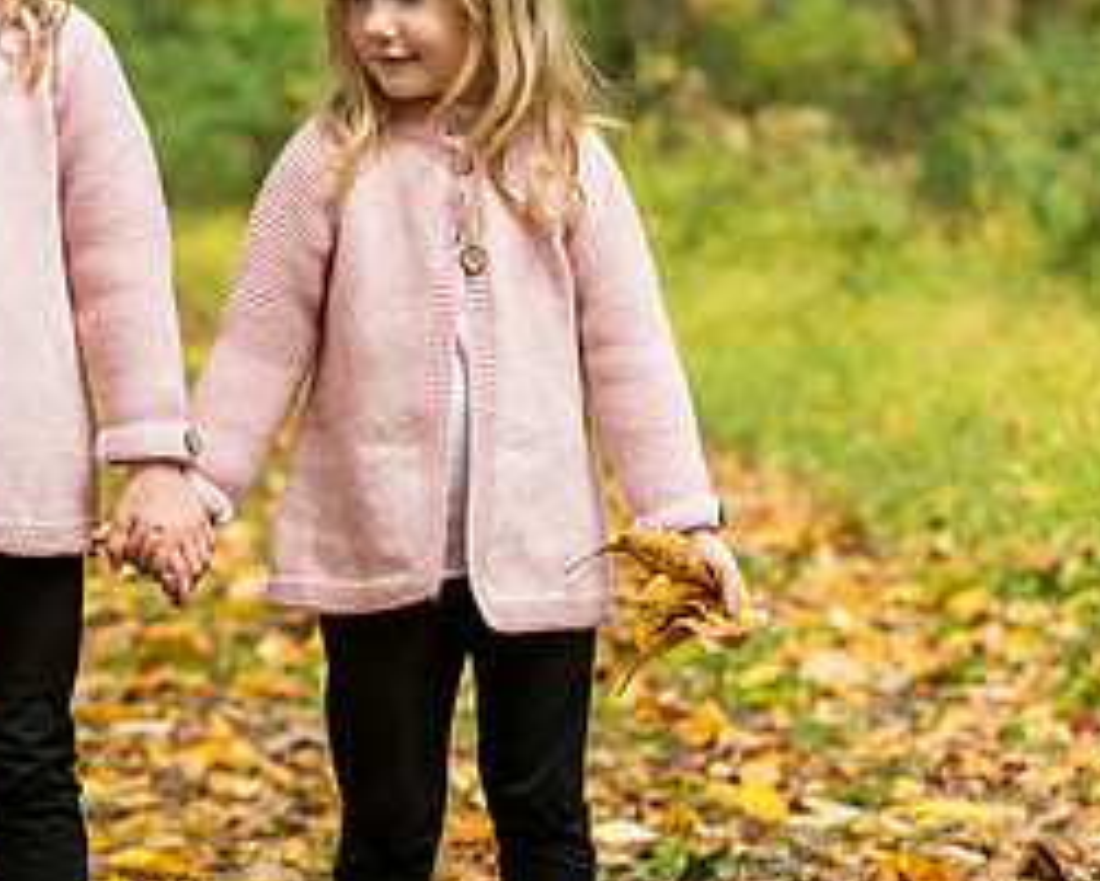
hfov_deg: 10.8
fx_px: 5797
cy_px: 283
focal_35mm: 178
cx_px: 83
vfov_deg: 8.7
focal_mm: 82
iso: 640
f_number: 4
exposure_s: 1/160
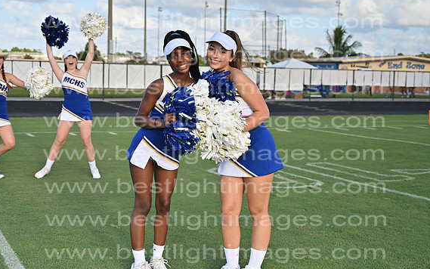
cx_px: 215
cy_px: 138
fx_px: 633
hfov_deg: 37.5
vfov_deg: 24.0
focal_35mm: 54
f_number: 4
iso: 1100
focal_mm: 52
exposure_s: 1/8000
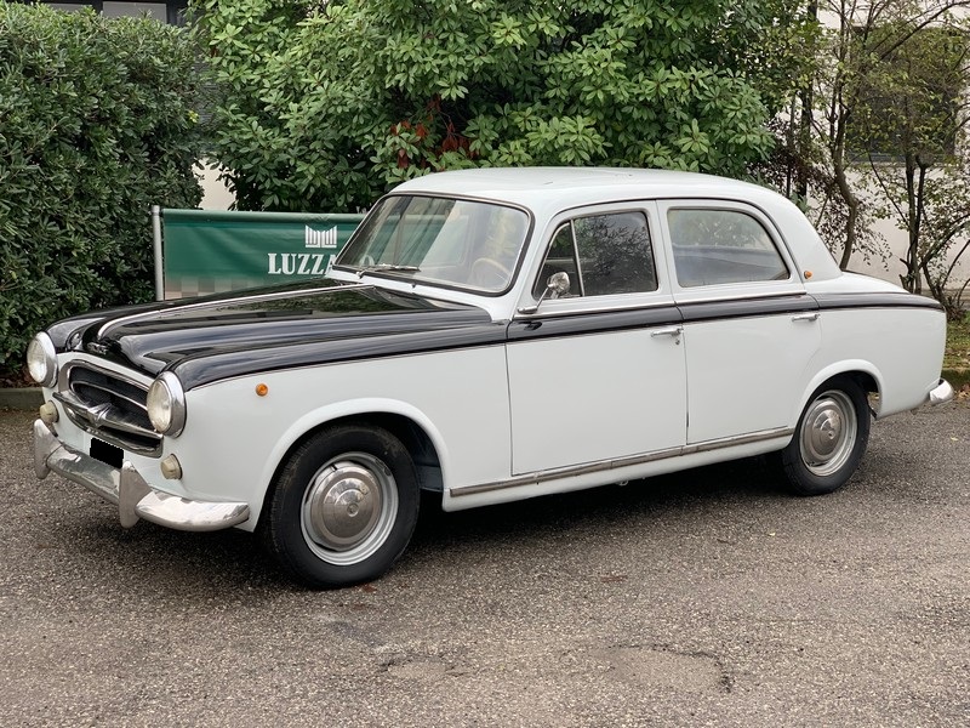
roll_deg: -1.3
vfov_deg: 28.0
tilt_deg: -7.5
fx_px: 1457
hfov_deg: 36.8
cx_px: 485
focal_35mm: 52
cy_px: 364
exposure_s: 1/122
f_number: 2.4
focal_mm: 6
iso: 16
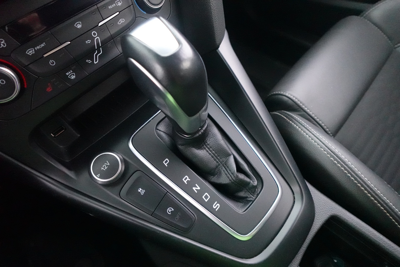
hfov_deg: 84.0
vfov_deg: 61.9
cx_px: 200
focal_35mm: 20
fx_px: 222
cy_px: 134
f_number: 2
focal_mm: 7.6
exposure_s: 1/40
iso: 6400
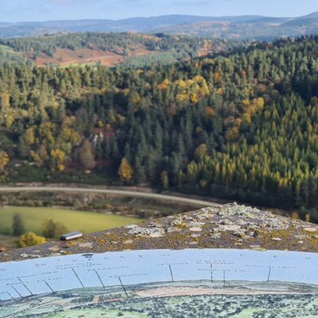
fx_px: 738
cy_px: 207
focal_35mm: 71
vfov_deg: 24.2
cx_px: 183
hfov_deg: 24.3
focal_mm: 5.4
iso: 50
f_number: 1.8
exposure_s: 1/1160
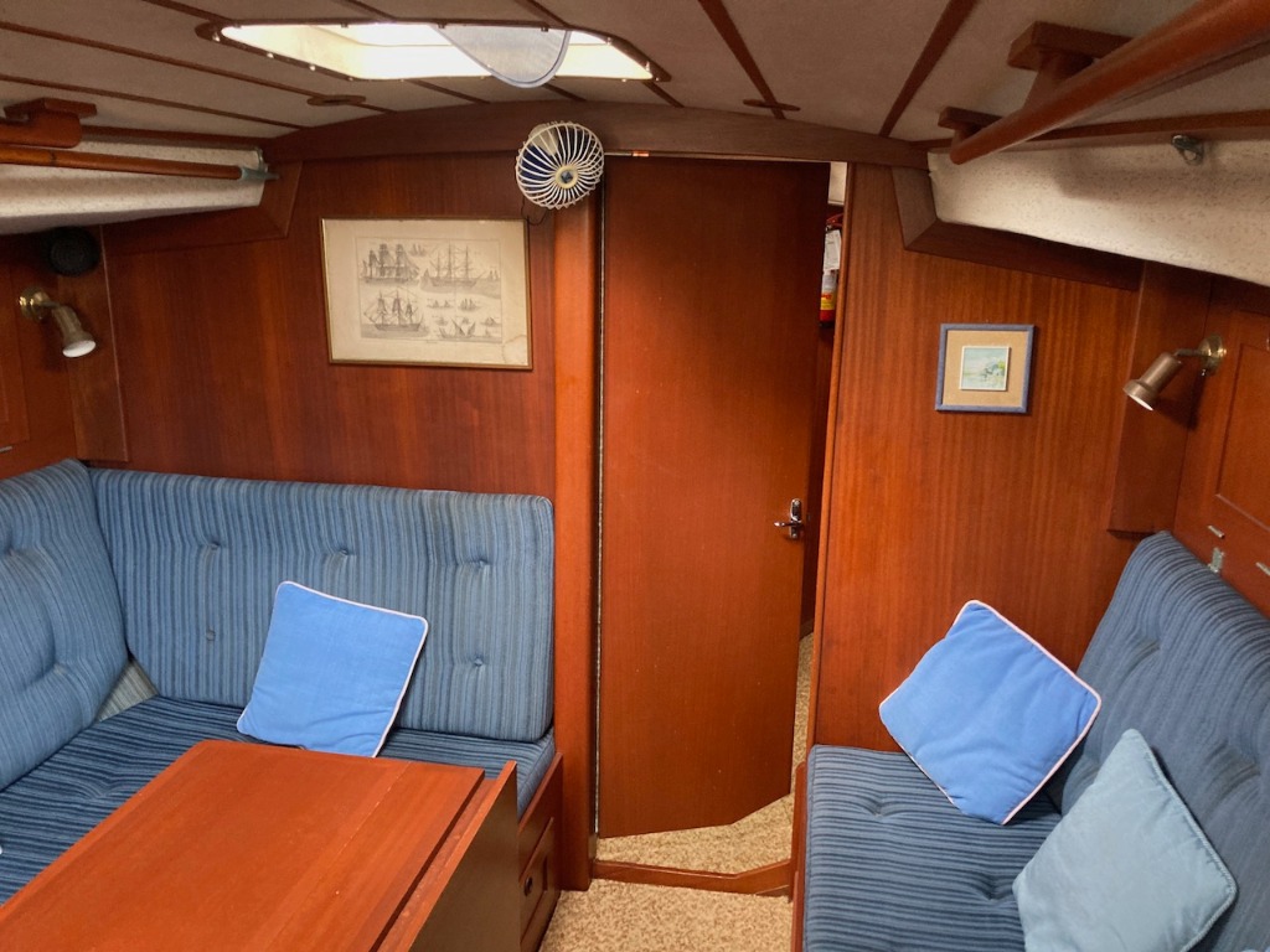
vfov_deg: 49.7
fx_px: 1027
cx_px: 635
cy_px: 476
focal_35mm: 28
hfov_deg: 63.4
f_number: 1.8
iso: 320
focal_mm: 3.99
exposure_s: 1/42
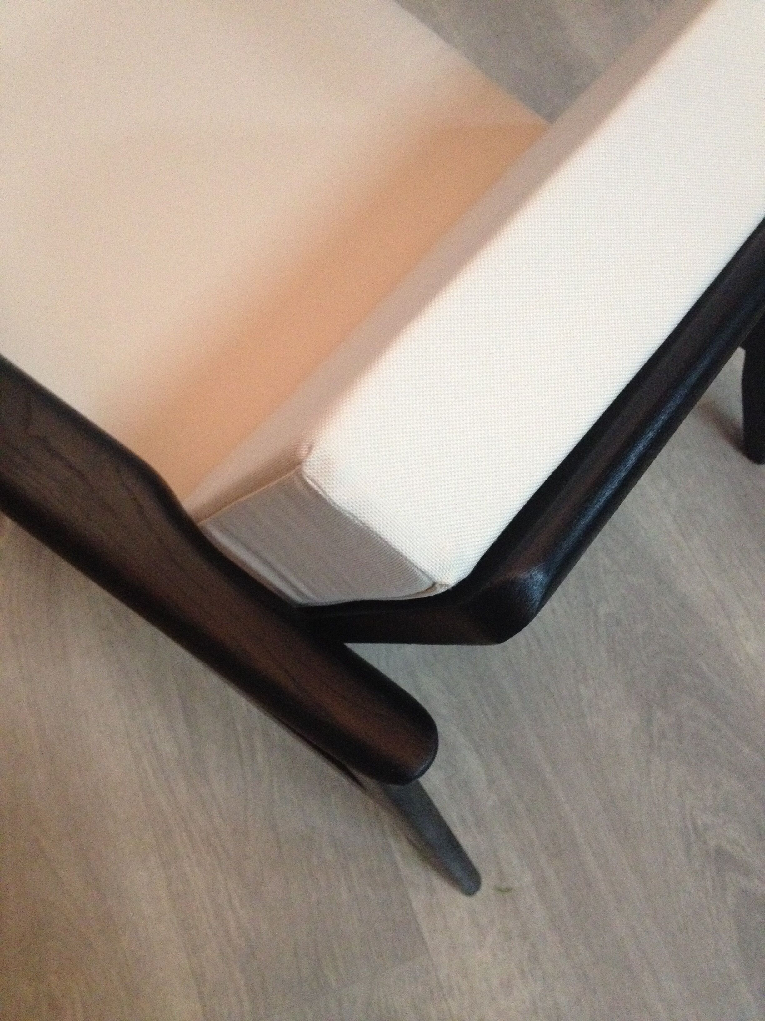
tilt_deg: -63.0
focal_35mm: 35
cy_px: 510
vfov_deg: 52.6
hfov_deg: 40.7
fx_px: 1031
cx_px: 382
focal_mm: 4.28
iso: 500
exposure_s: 1/17
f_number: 2.4
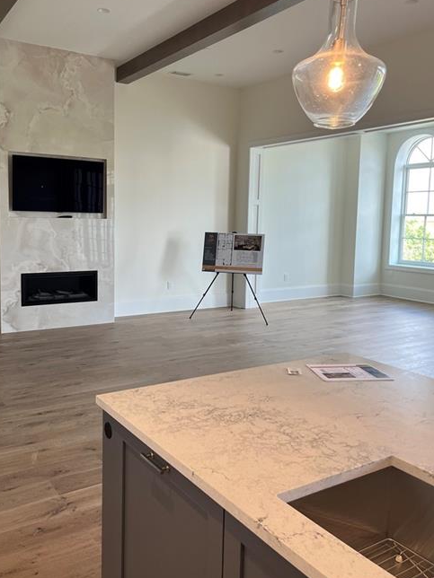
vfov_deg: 58.2
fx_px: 518
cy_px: 259
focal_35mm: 31
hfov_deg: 45.4
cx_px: 190
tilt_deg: -4.6
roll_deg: -0.8
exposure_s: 1/120
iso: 80
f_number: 1.6
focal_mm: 5.1
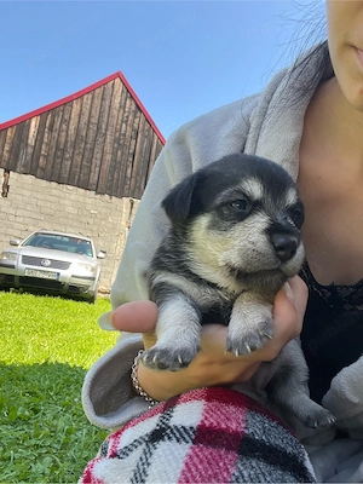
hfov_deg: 46.8
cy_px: 242
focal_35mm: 30
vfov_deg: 60.0
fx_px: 419
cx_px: 182
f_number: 2.2
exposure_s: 1/221
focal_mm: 2.71
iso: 25
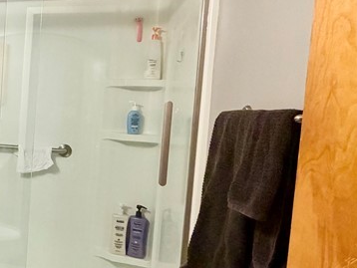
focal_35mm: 40
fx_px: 413
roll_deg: -3.0
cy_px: 126
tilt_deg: -3.1
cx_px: -88
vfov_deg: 36.0
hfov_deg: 35.1
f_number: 2.2
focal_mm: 2.22
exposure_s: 1/60
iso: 320
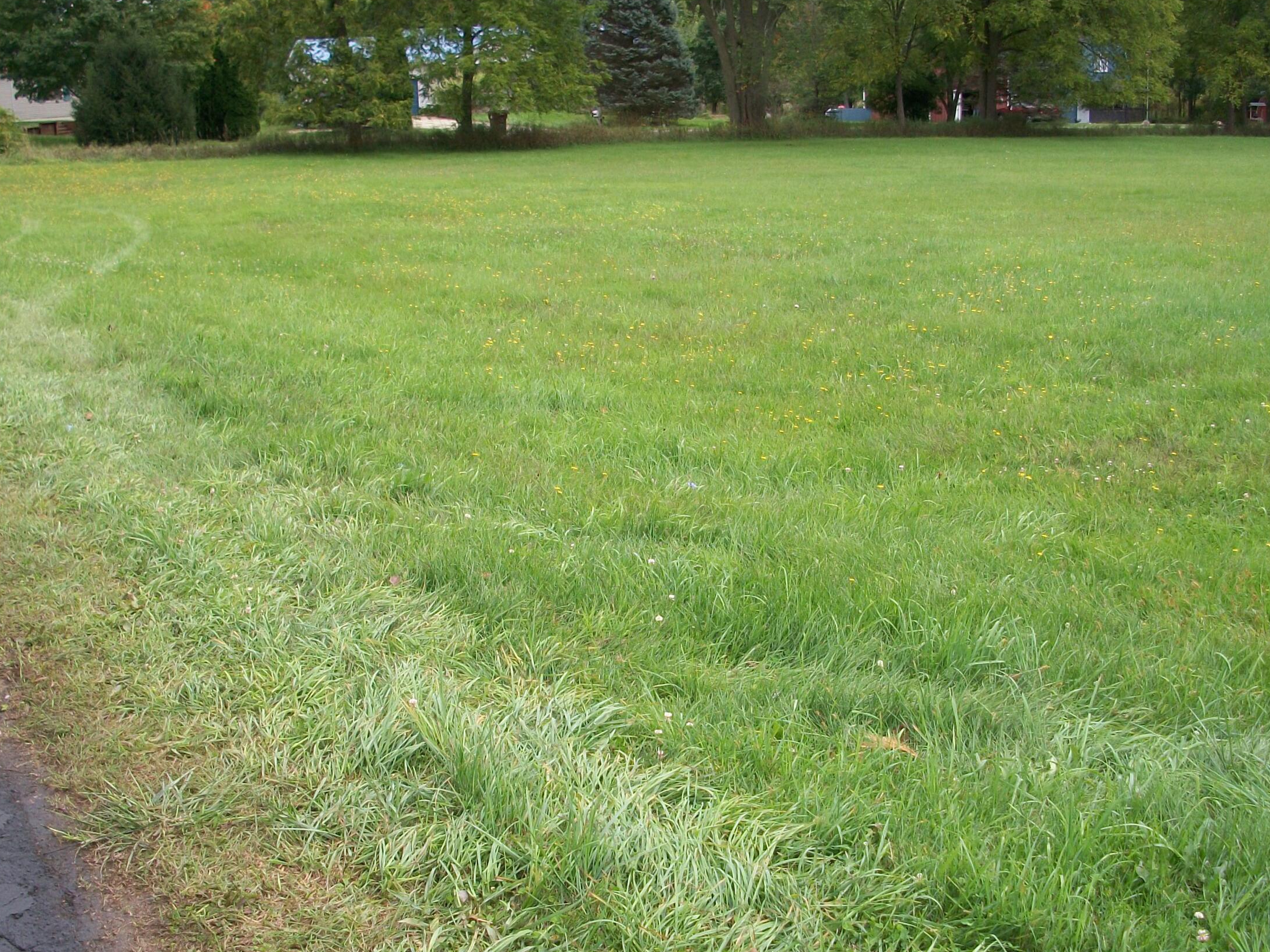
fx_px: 1761
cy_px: 580
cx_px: 620
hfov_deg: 39.7
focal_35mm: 48
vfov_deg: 30.2
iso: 80
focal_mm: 6.3
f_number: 3.1
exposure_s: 1/320
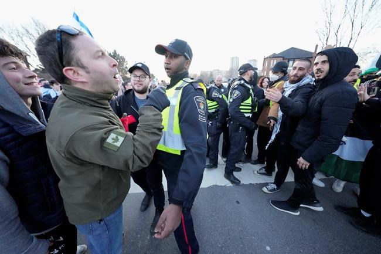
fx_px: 127
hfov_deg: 112.6
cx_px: 190
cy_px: 127
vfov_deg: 90.0
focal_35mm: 12
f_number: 2.8
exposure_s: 1/500
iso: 8000
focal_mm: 12
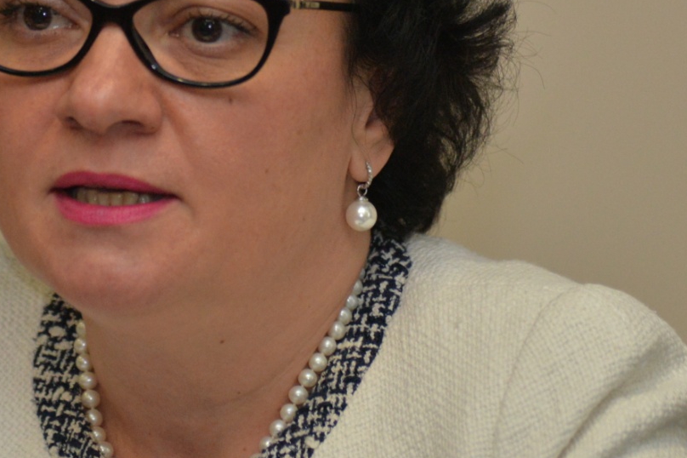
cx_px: 89
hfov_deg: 4.4
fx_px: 8946
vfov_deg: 2.9
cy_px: -56
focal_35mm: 469
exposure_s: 1/160
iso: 1600
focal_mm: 185
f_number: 3.5
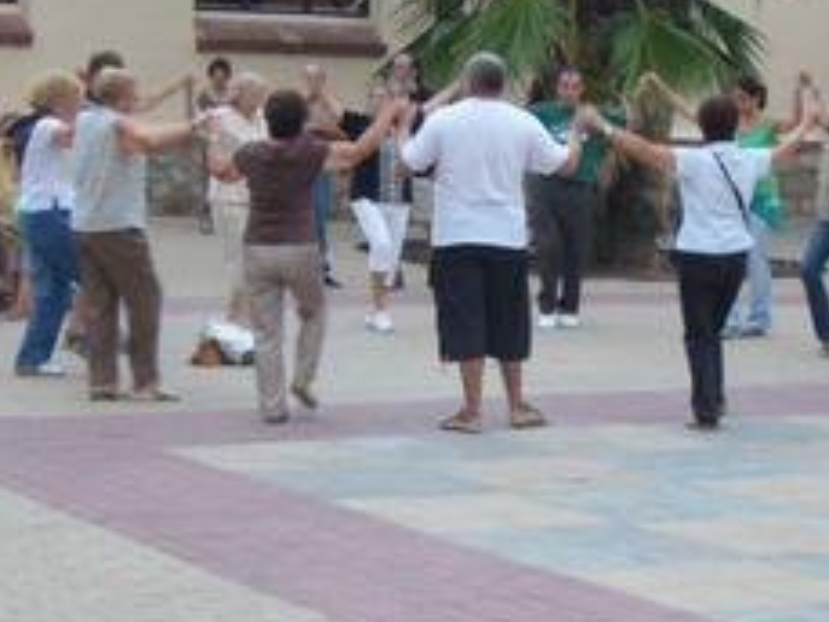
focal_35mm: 110
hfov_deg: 17.8
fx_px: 2636
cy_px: 260
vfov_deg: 13.5
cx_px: 539
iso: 200
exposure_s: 1/8
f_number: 3.8
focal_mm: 10.4
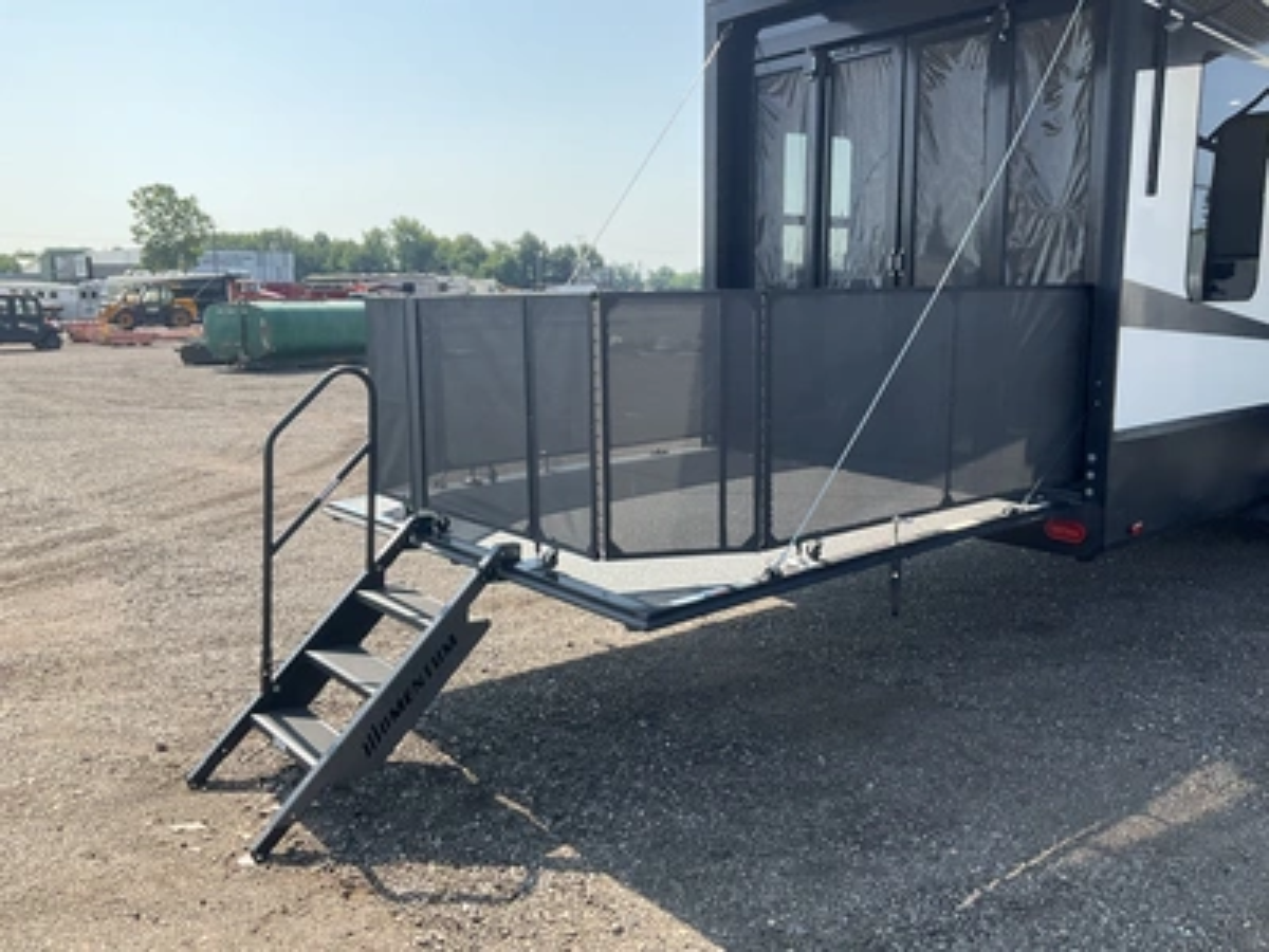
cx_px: 634
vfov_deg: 48.2
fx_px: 1063
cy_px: 476
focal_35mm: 29
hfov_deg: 61.7
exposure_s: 1/700
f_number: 1.8
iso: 25
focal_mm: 3
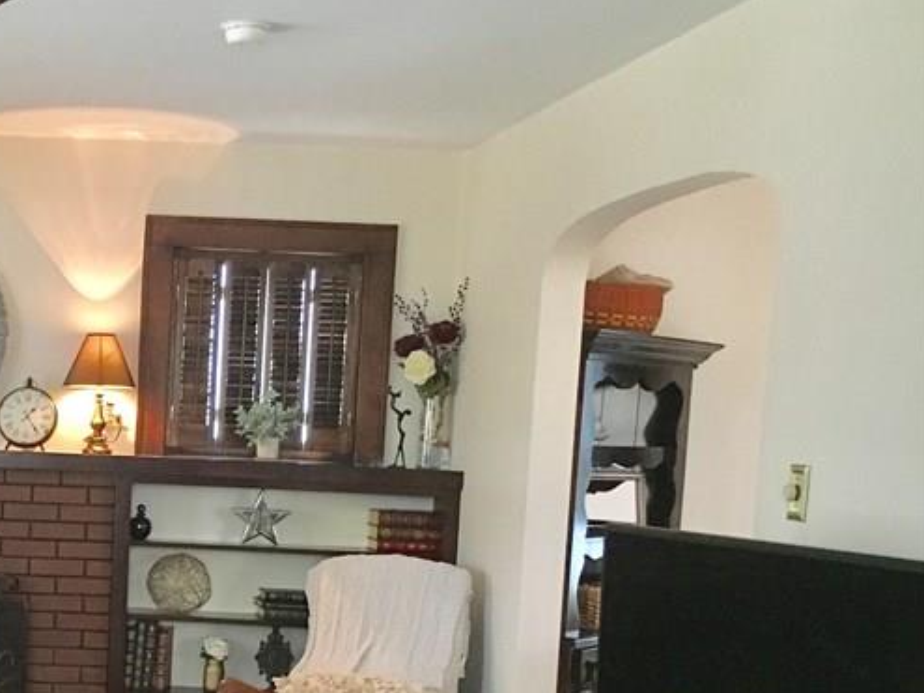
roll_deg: -1.4
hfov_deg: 29.7
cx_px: -26
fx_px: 1601
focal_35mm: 60
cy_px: 590
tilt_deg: -5.9
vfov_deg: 23.9
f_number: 2.2
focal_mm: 4.15
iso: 200
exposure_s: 1/30
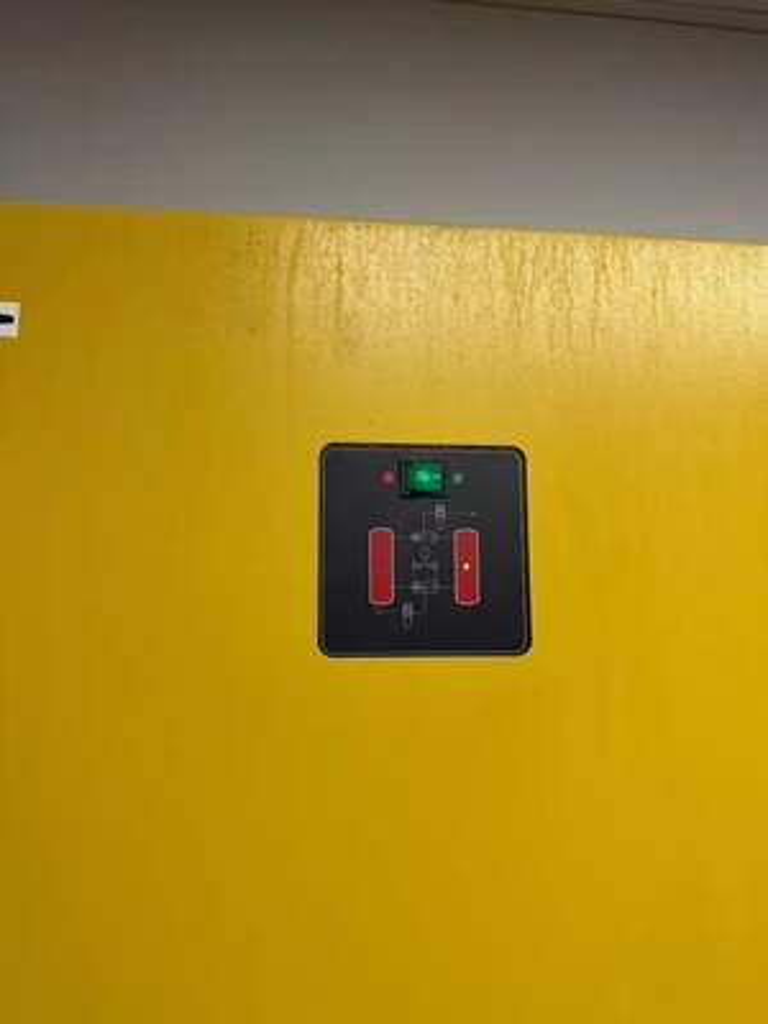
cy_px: 512
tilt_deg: +6.7
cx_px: 384
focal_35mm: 24
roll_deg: -0.9
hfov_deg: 56.8
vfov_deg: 71.6
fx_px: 710
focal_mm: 6.76
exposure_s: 1/120
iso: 125
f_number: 1.78
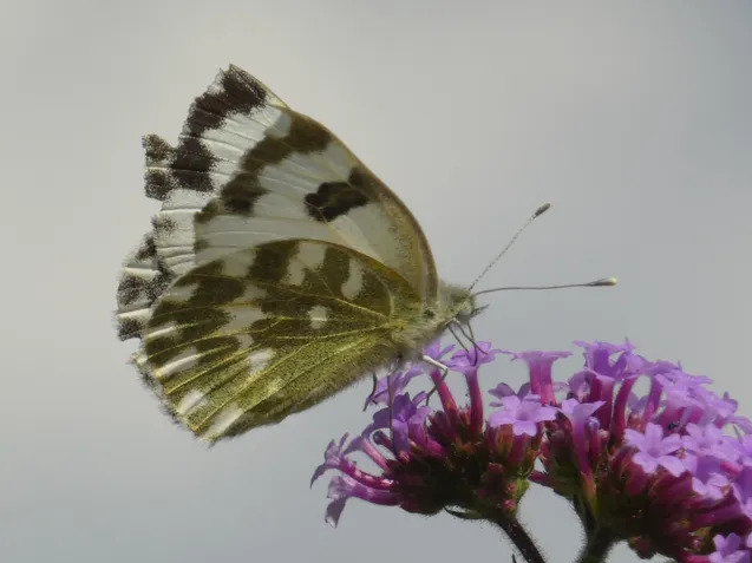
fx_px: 11985
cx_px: 375
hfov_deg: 3.6
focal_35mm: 552
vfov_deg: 2.7
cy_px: 282
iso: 80
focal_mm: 98.3
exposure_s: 1/320
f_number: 5.6
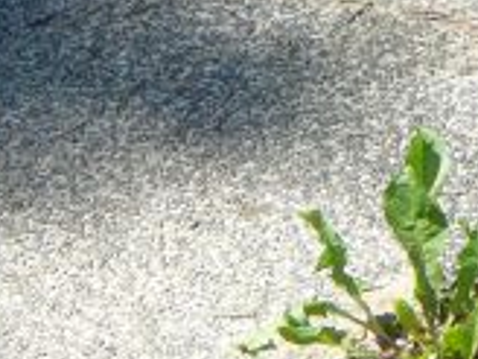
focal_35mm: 411
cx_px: 752
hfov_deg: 4.8
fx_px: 5675
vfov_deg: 3.6
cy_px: -15
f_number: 3.9
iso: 80
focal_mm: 15.6
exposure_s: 1/320
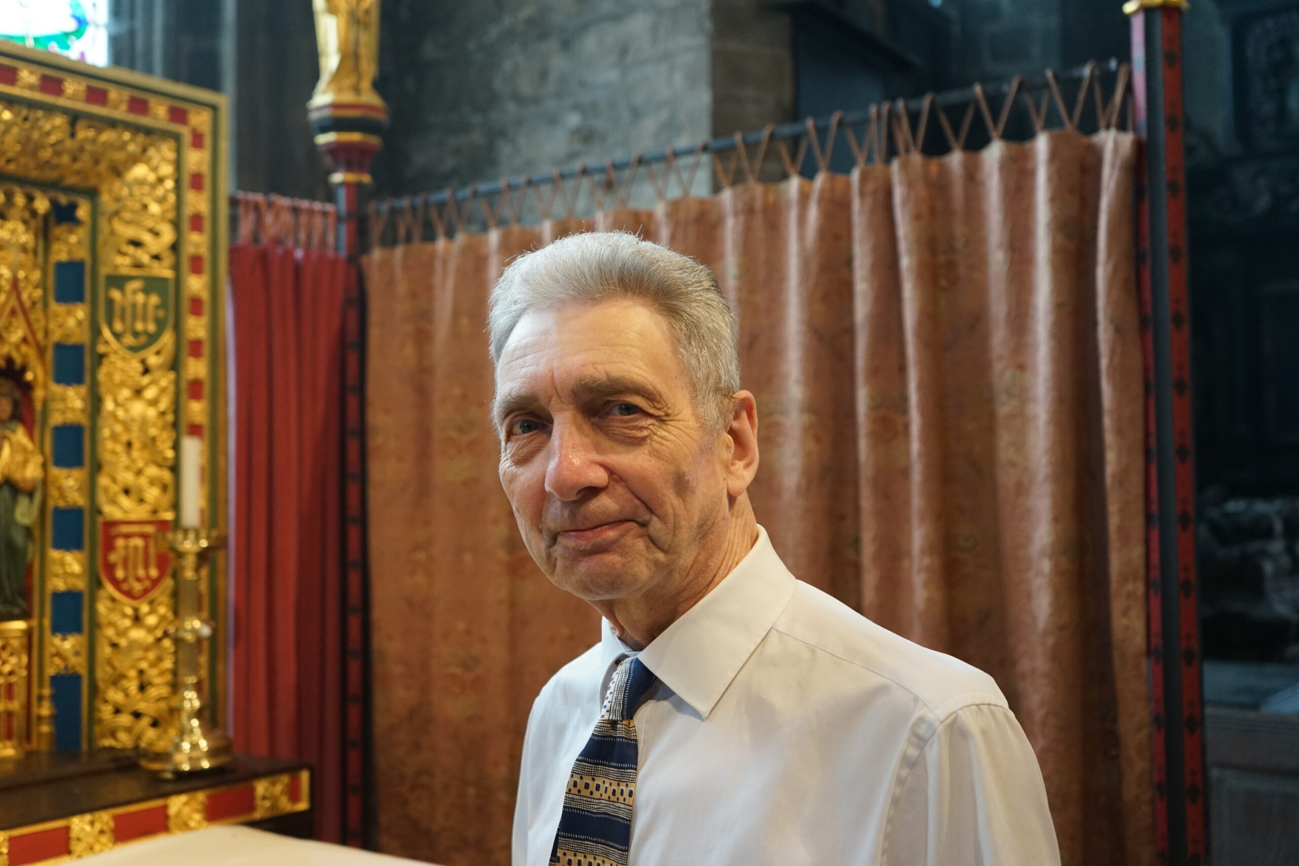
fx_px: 1299
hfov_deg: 53.1
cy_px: 433
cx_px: 650
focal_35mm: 36
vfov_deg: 36.9
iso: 1600
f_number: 4
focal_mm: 36
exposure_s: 1/160
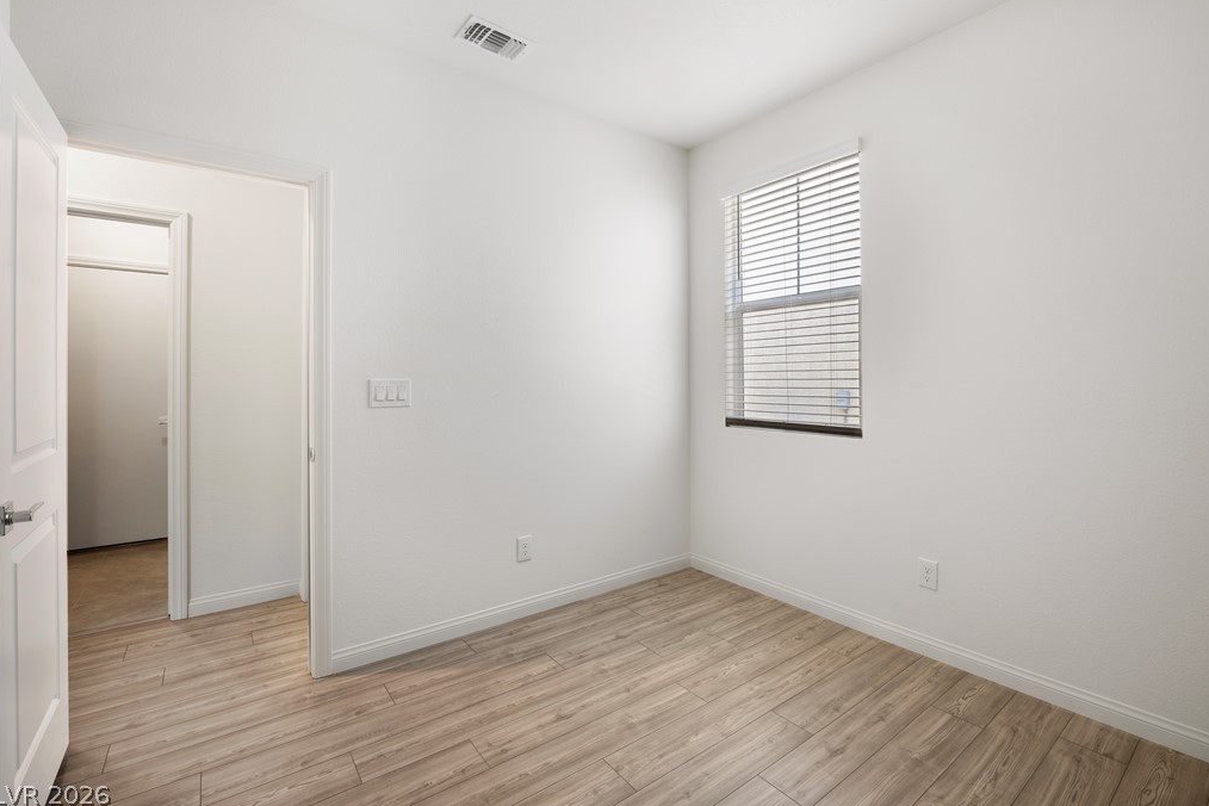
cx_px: 632
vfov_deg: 77.3
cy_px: 383
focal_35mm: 15
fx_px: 504
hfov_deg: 100.3
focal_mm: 14
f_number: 9
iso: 100
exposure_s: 1.3
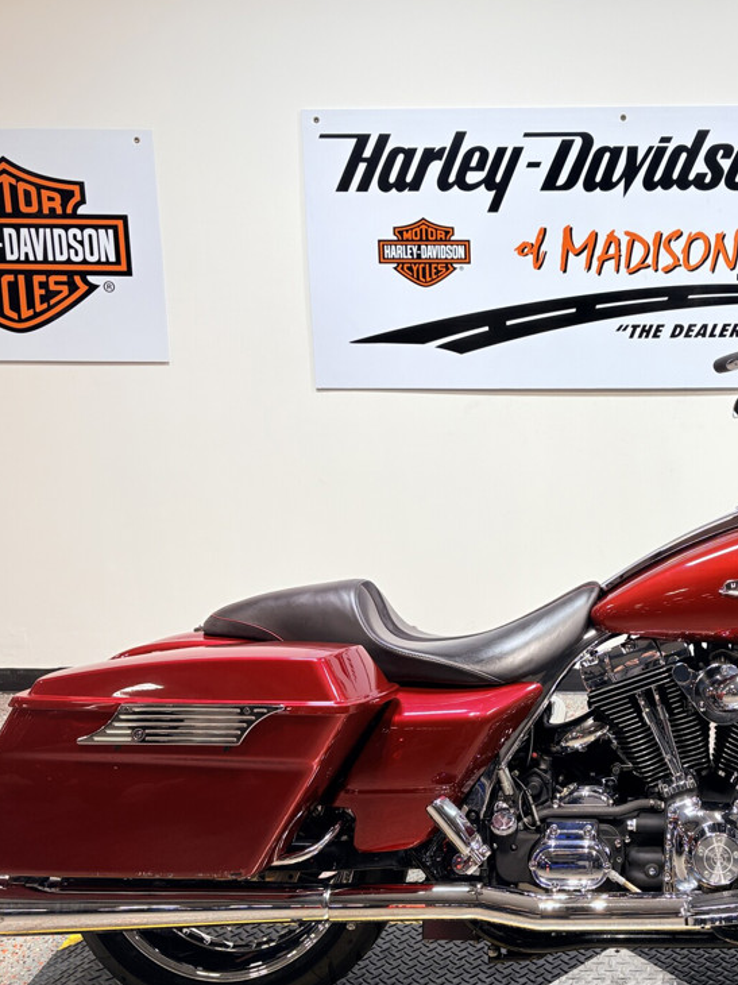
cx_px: 604
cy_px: 509
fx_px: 1081
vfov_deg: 49.0
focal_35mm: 38
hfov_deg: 36.3
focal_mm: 5.96
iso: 40
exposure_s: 1/120
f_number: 1.6
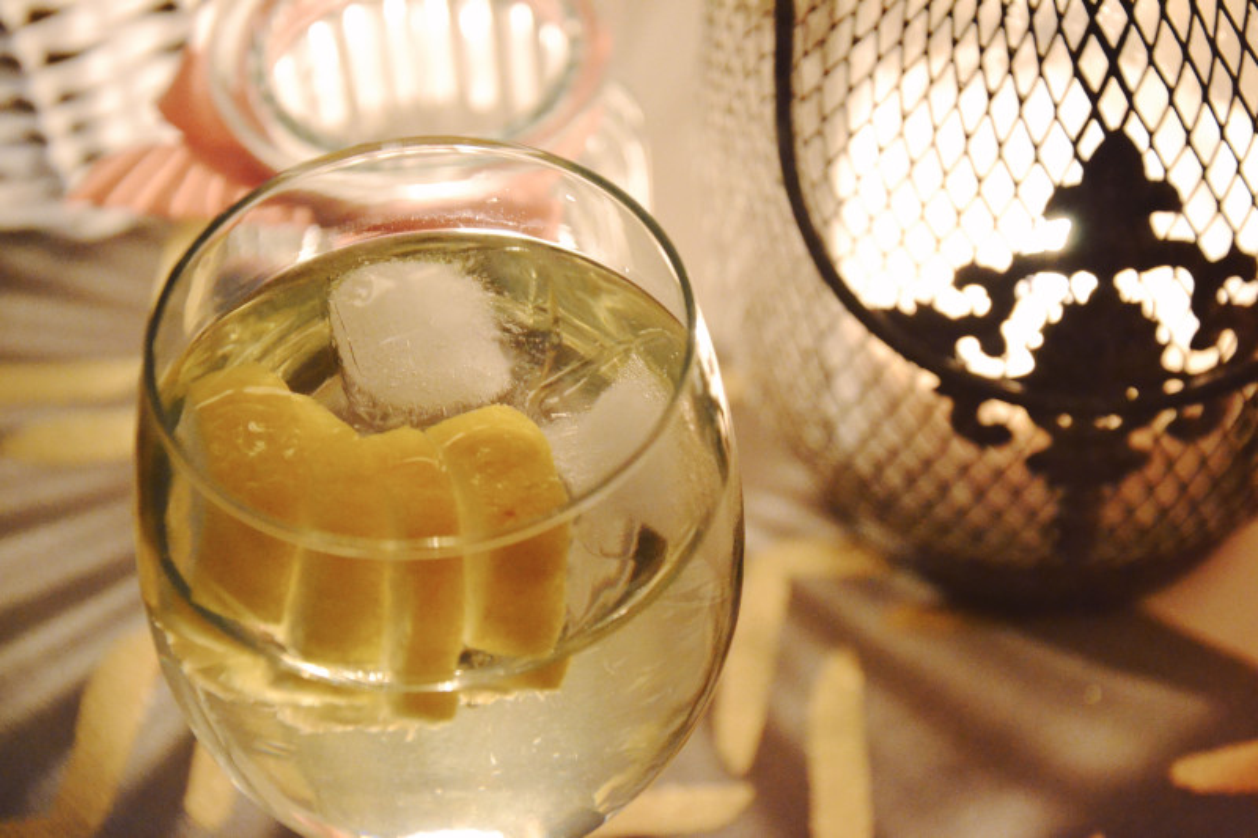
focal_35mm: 87
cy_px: 419
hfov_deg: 23.4
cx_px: 629
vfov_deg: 15.7
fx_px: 3039
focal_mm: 58
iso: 3200
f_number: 5
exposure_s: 1/10
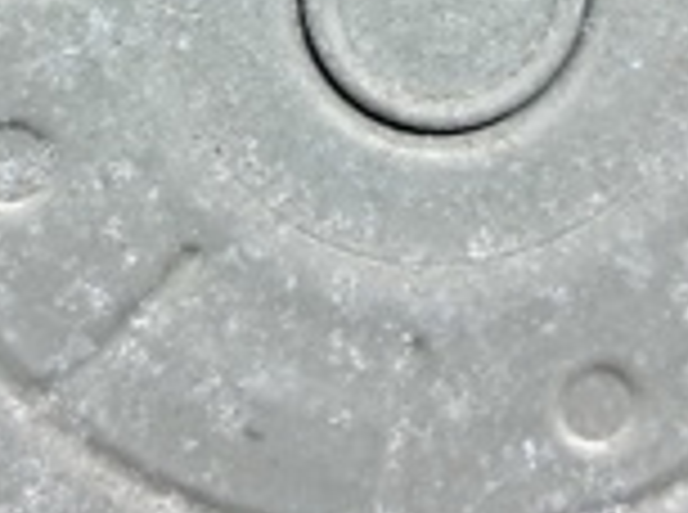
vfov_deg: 12.5
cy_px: -218
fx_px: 2241
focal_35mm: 113
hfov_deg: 17.5
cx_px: 306
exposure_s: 1/50
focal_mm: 4
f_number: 1.8
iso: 320
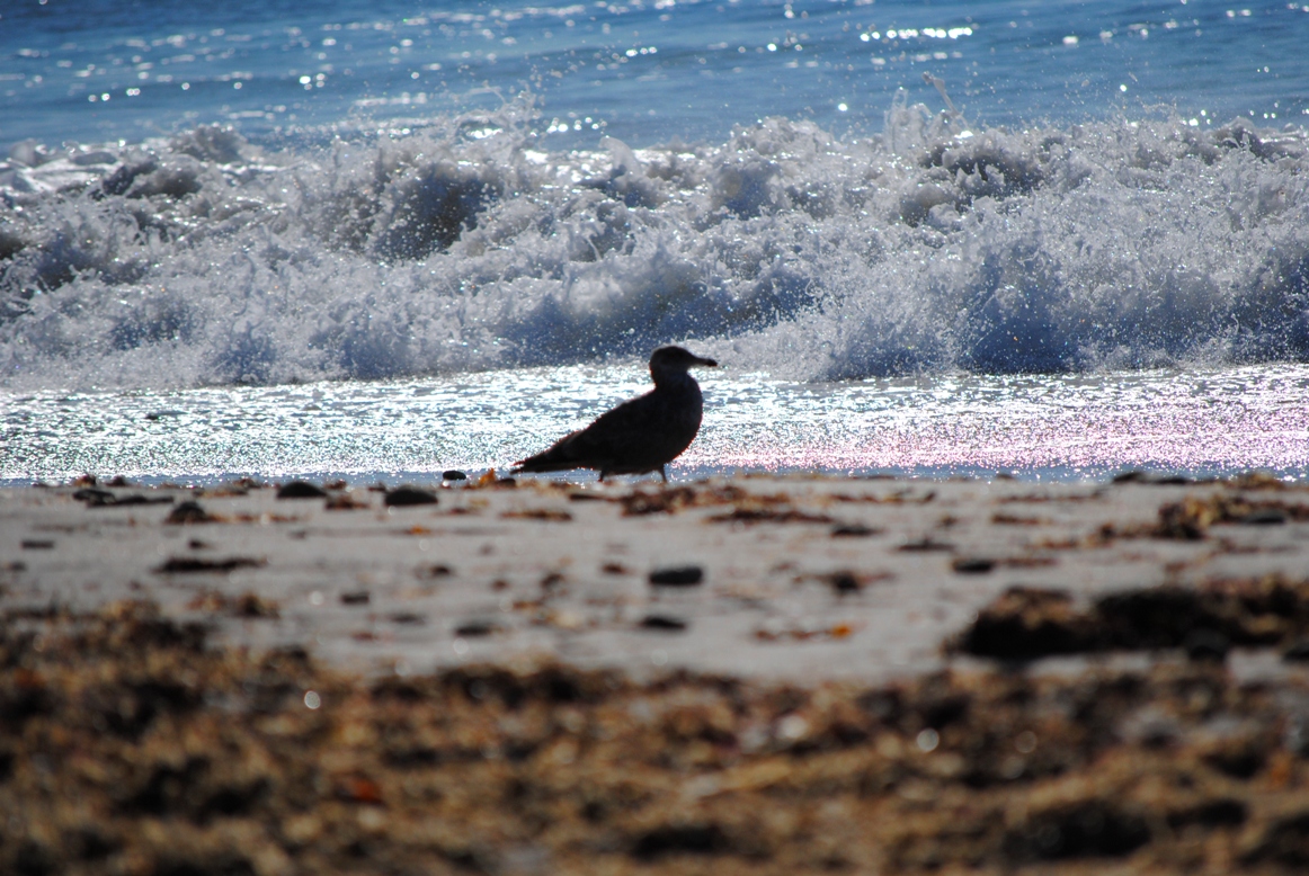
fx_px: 10922
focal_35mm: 300
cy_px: 438
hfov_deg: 6.9
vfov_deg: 4.6
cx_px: 654
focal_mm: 200
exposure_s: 1/4000
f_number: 5.6
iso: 200
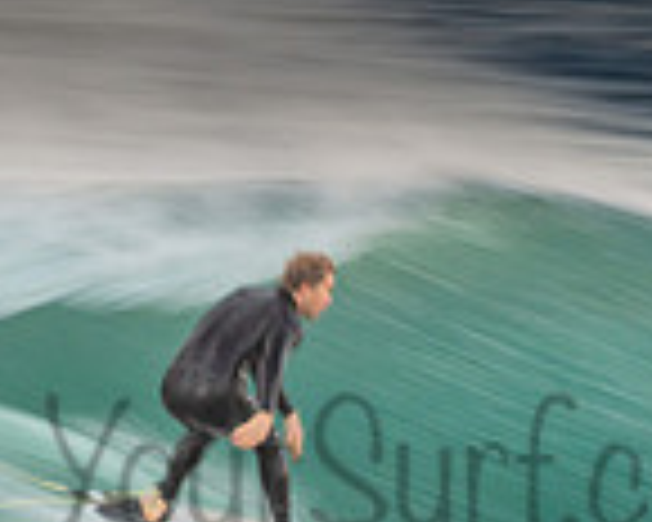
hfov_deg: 0.7
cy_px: 425
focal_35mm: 2812
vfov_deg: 0.6
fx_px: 54262
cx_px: 508
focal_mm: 500
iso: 100
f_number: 8
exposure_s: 1/20
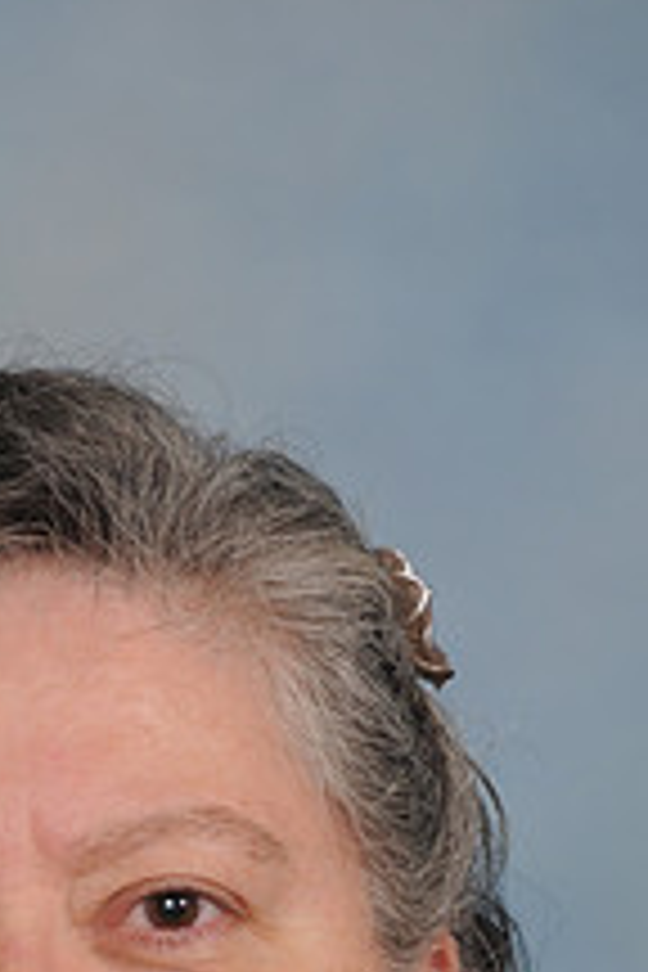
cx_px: 38
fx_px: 9773
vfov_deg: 5.7
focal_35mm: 362
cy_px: 1238
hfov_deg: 3.8
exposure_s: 1/80
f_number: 5.6
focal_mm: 90
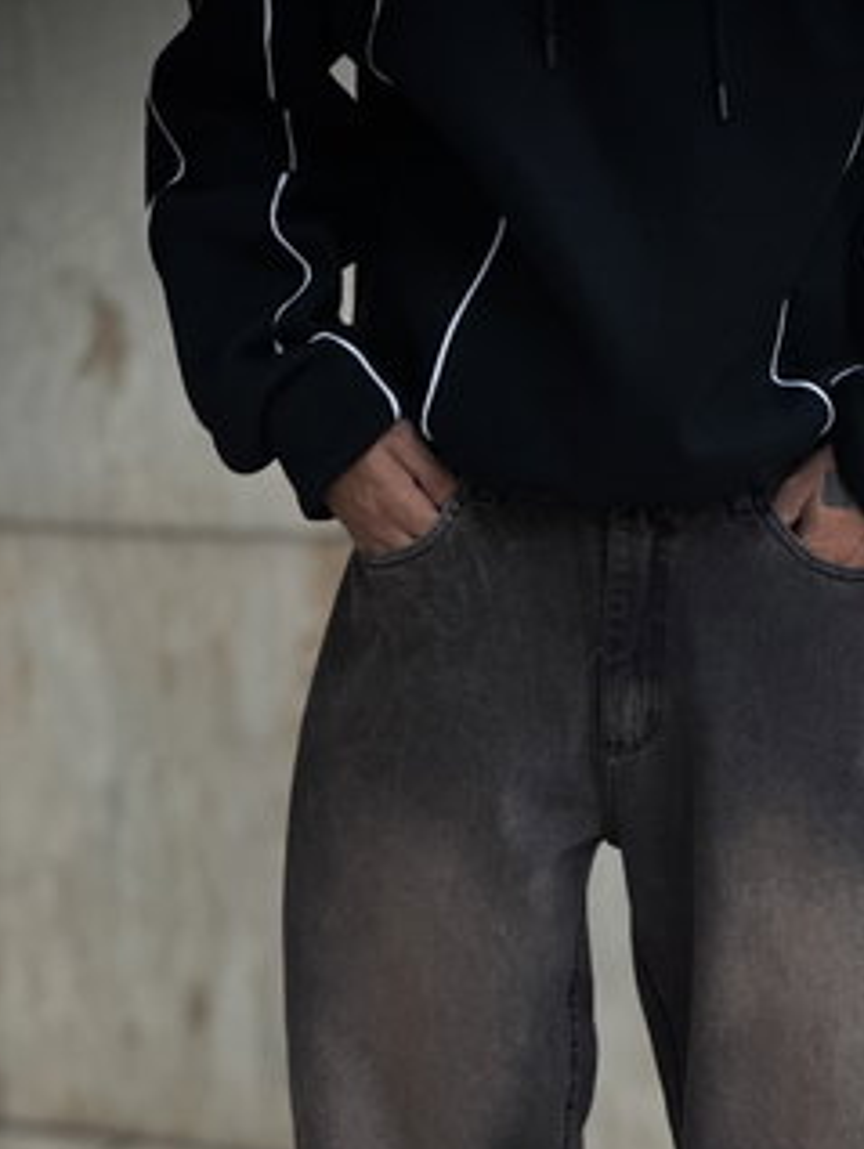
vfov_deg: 15.2
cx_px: 607
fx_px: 4287
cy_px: 945
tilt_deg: -11.4
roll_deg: -0.2
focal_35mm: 129
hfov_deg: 11.5
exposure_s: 1/33
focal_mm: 9
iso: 200
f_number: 2.8
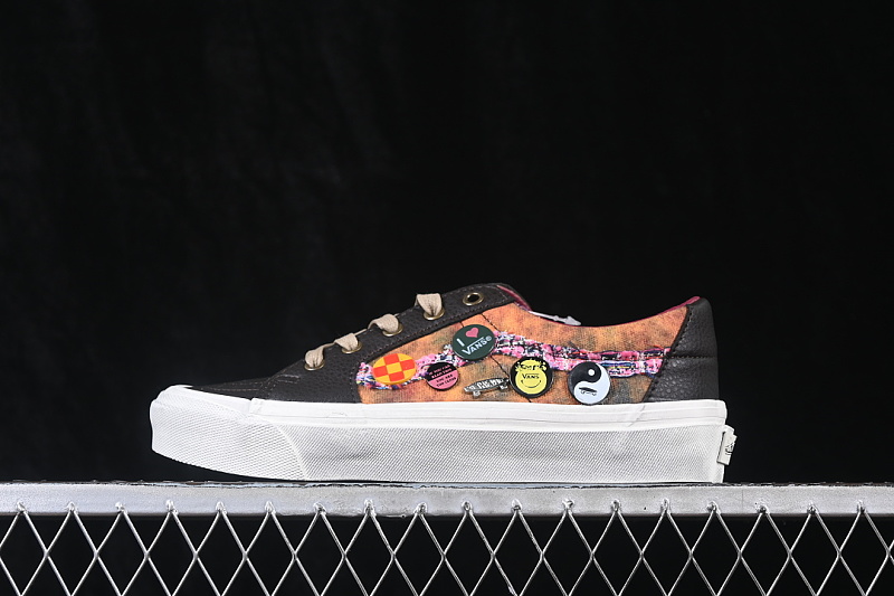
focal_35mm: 75
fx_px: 1862
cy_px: 298
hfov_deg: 27.0
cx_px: 447
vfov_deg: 18.2
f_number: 7.1
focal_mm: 50
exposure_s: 1/60
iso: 160
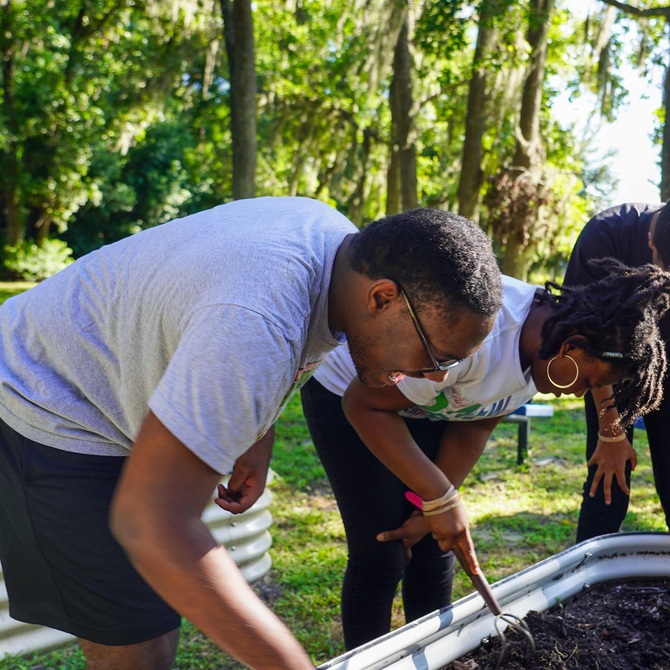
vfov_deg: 41.8
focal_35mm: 40
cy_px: 368
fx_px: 876
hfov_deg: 41.3
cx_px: 452
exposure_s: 1/80
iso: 100
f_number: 4.5
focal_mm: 28
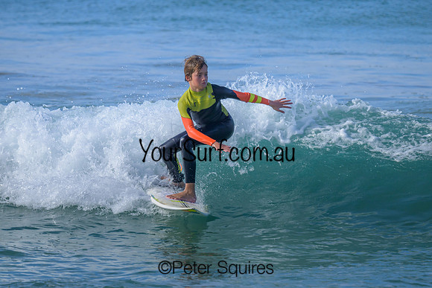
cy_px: 91
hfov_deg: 1.9
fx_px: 13186
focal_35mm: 1099
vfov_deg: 1.3
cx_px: 227
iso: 400
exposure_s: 1/2000
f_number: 6.3
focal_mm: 800
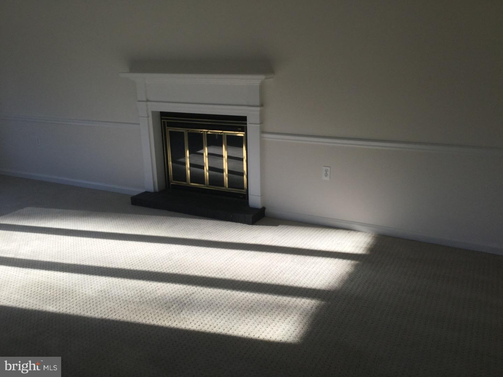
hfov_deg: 58.4
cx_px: 252
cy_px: 188
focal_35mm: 31
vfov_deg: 45.4
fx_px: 450
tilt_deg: -18.7
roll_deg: +2.9
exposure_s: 1/235
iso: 25
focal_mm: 3.3
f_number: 2.4
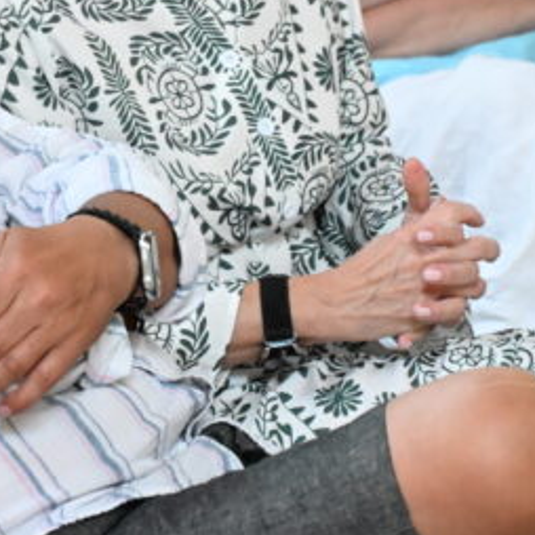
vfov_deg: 4.6
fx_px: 6667
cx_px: 42
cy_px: 21
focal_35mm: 381
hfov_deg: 4.6
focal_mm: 99
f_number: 5.6
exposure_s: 1/200
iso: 7200
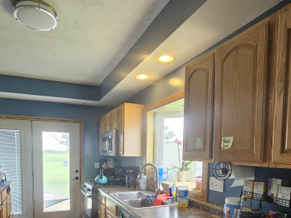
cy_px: 167
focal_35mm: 24
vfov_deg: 53.8
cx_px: 131
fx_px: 202
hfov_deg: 71.4
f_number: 2.2
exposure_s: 1/60
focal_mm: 2.2
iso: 100
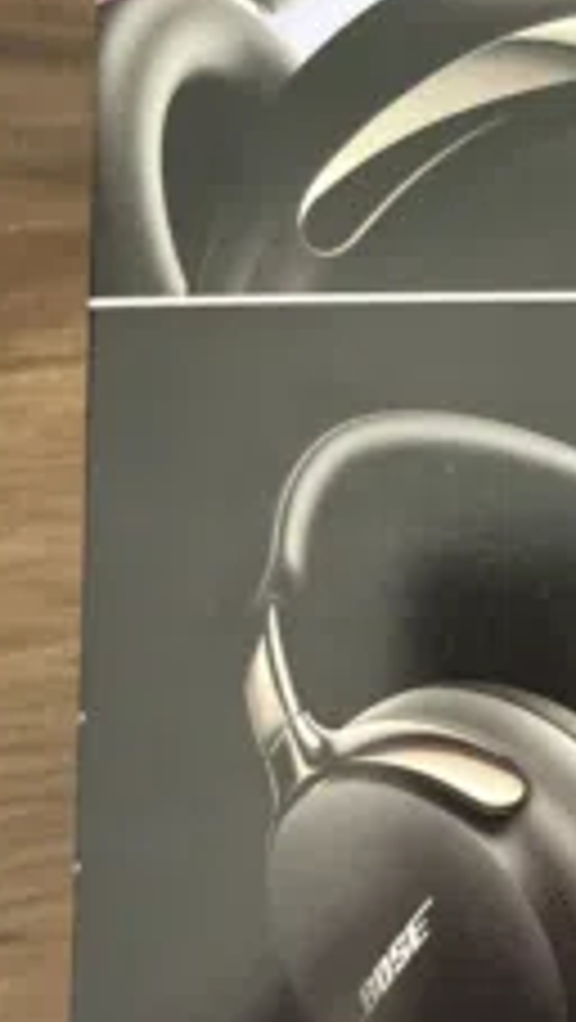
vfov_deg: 44.5
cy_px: 545
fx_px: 1247
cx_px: 612
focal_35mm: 46
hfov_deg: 24.5
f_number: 2.2
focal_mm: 2.22
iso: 640
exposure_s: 1/60
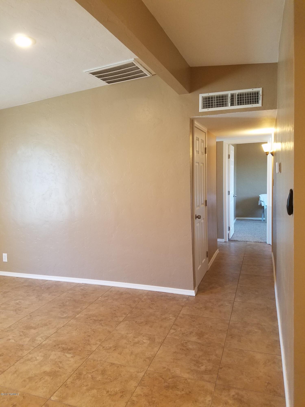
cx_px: 152
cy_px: 204
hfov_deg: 53.1
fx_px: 305
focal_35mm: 26
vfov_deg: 67.3
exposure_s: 1/40
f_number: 1.7
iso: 160
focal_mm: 4.2
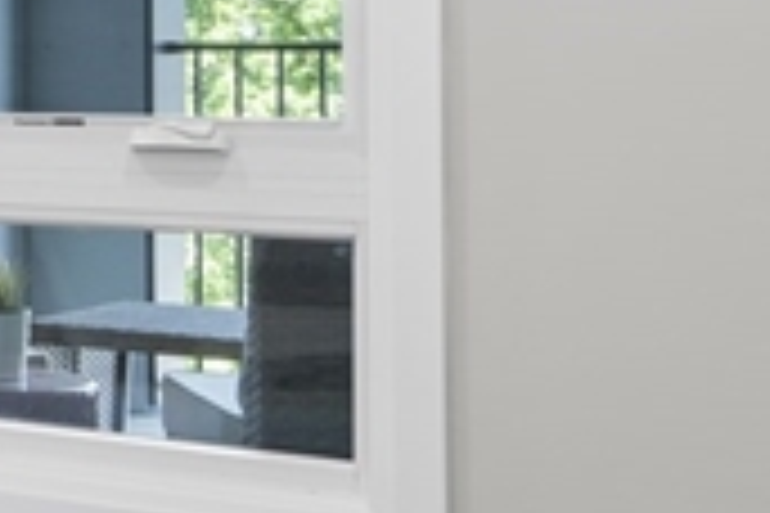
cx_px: -824
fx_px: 2181
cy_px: 61
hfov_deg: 15.5
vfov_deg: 13.3
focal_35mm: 102
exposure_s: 1/5
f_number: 7.1
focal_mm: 17
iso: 320
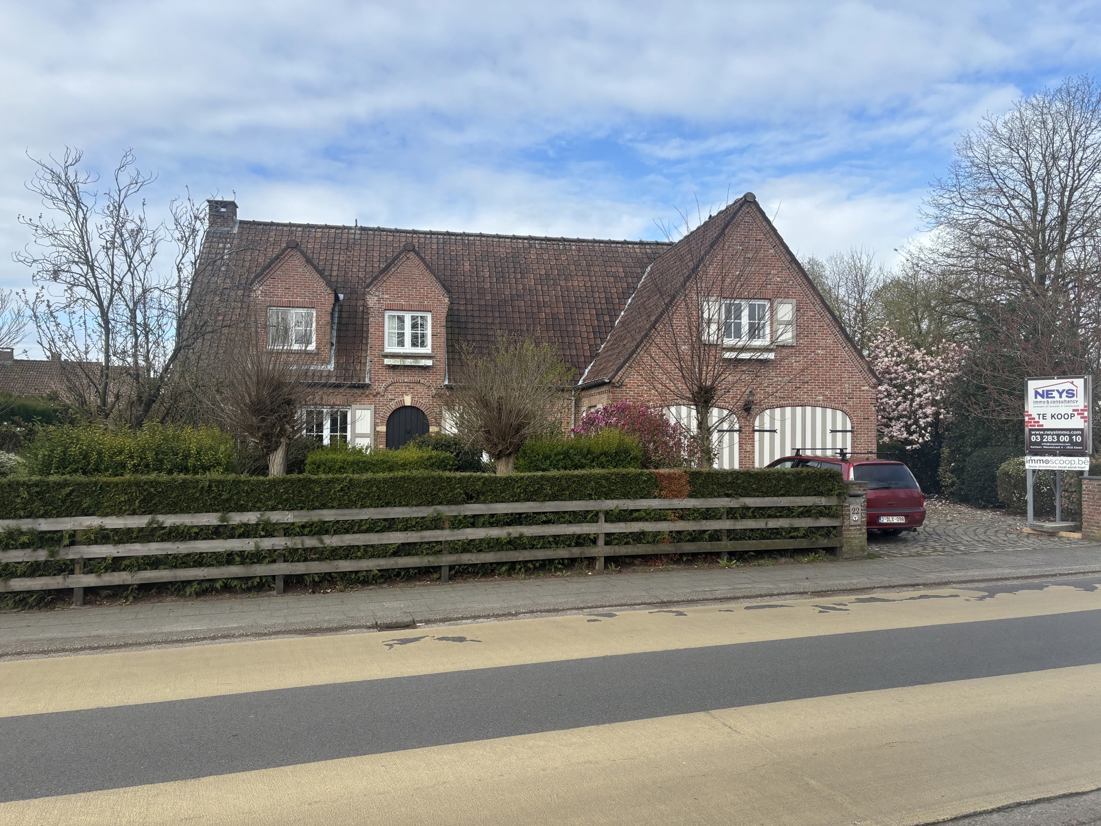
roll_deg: -0.3
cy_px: 413
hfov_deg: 67.3
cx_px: 550
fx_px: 827
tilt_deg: +0.1
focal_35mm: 26
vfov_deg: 53.1
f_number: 1.6
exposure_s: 1/1695
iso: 50
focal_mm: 5.96
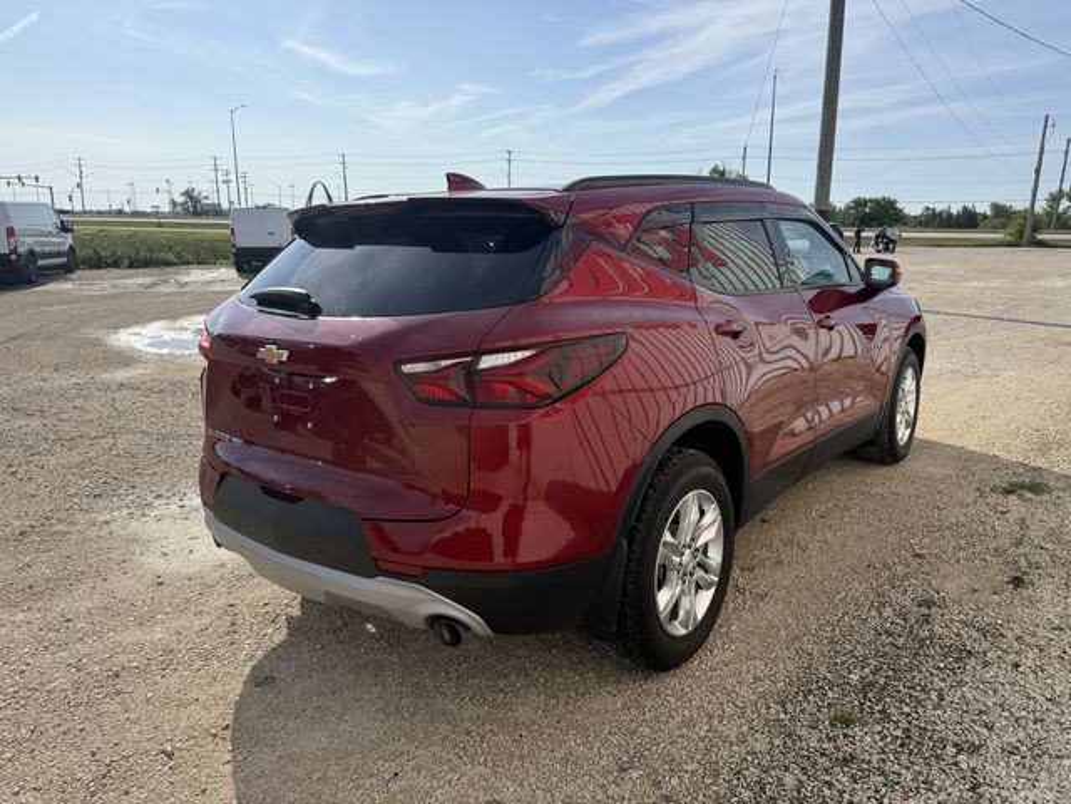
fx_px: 743
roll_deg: -0.5
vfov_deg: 56.8
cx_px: 536
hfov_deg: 71.6
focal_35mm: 24
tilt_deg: -12.1
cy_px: 402
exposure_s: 1/6711
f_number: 1.78
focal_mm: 6.76
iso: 100
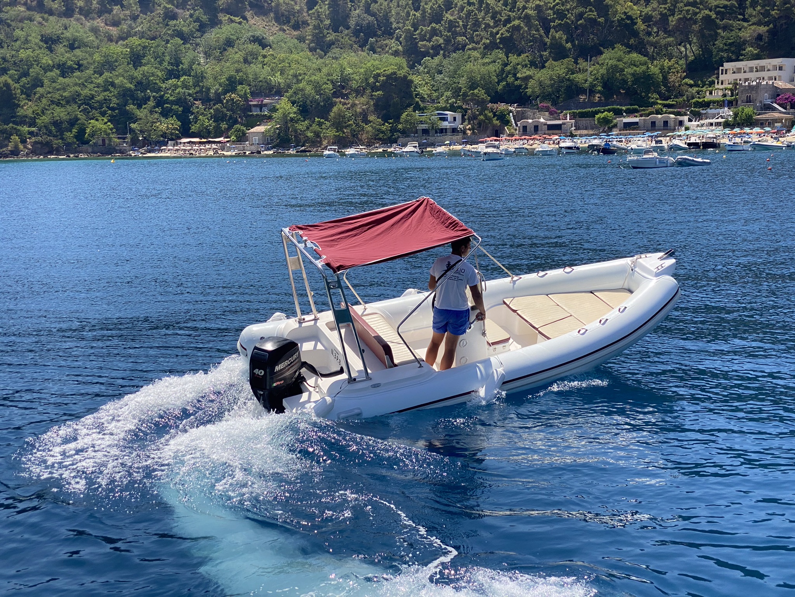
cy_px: 298
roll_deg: +1.3
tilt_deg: -8.3
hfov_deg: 36.8
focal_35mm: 52
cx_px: 398
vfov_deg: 28.0
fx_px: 1194
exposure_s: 1/1115
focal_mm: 6
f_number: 2
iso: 20
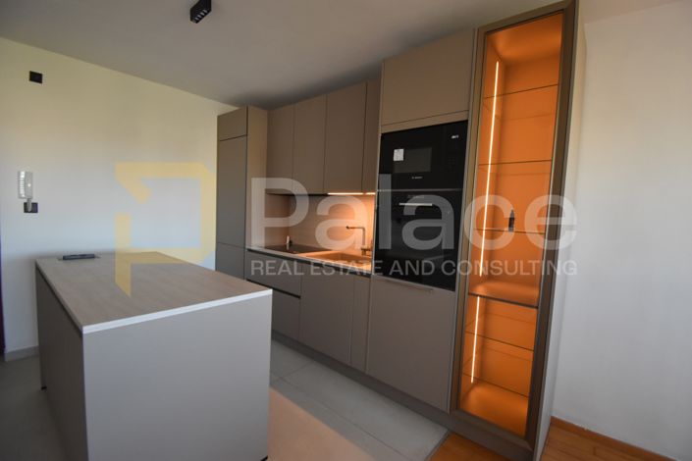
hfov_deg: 100.4
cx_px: 346
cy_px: 230
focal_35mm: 15
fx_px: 288
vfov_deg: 77.3
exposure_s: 1/125
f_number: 4.5
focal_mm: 10
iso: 1600
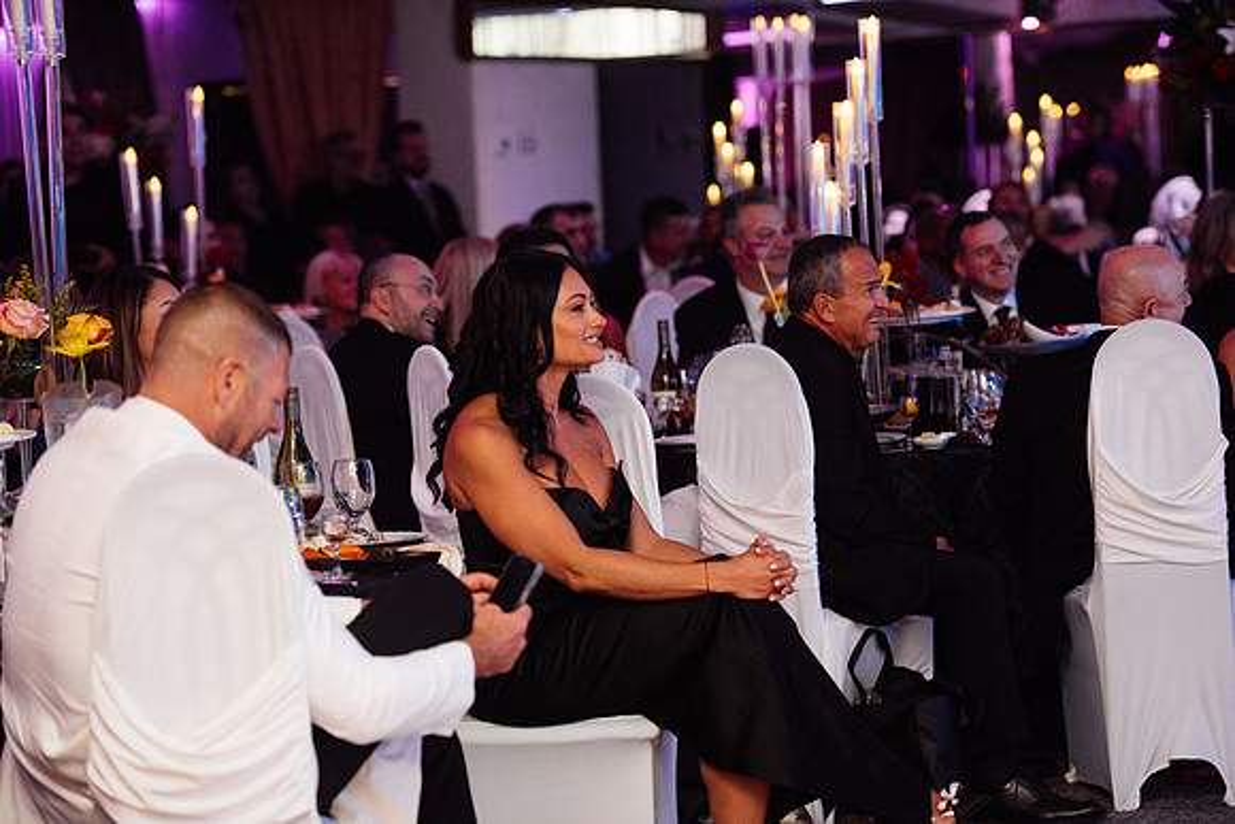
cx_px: 618
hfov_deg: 19.5
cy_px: 412
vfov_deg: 13.0
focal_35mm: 105
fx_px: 3603
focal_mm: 105
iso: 1600
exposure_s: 1/200
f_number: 3.5
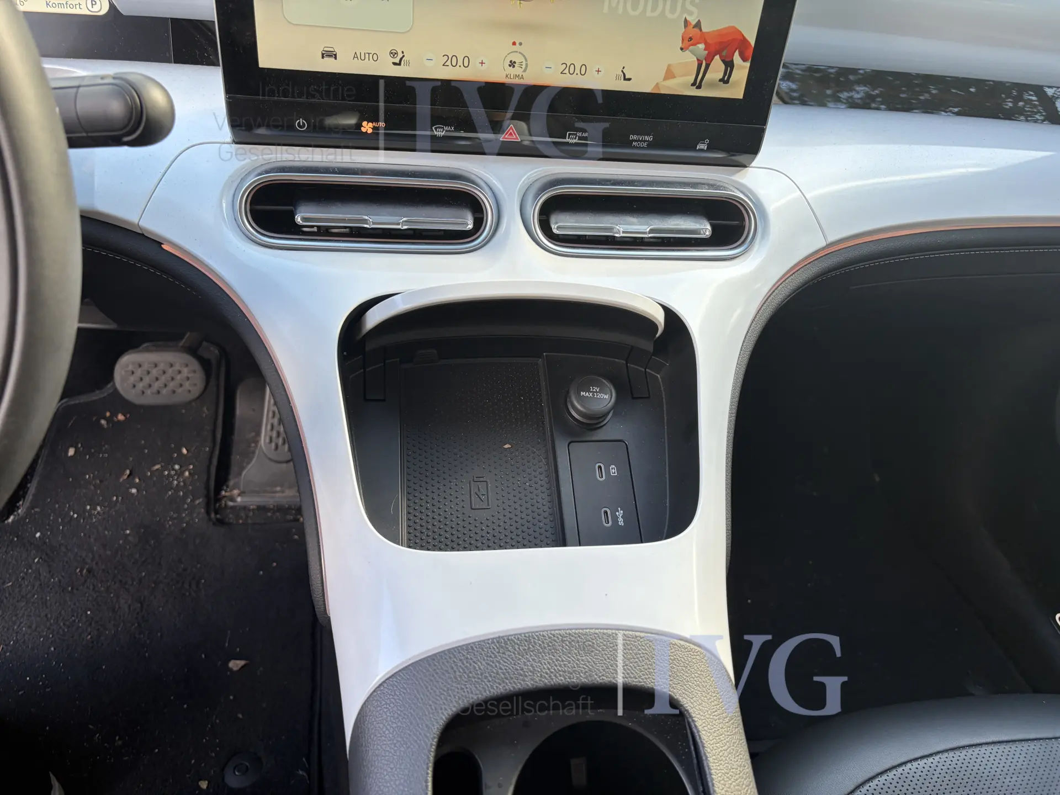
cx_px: 530
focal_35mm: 26
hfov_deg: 67.3
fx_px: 796
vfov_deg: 53.1
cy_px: 398
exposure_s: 1/120
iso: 64
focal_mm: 5.96
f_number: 1.6
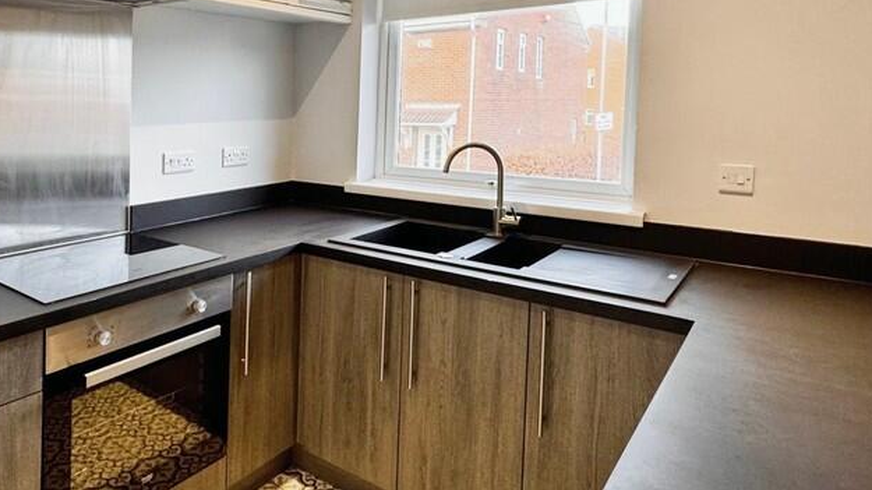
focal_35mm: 25
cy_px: 201
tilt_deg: -5.4
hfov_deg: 73.1
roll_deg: +0.8
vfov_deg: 45.7
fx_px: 578
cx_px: 342
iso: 160
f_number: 2.2
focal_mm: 2.22
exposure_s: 1/100
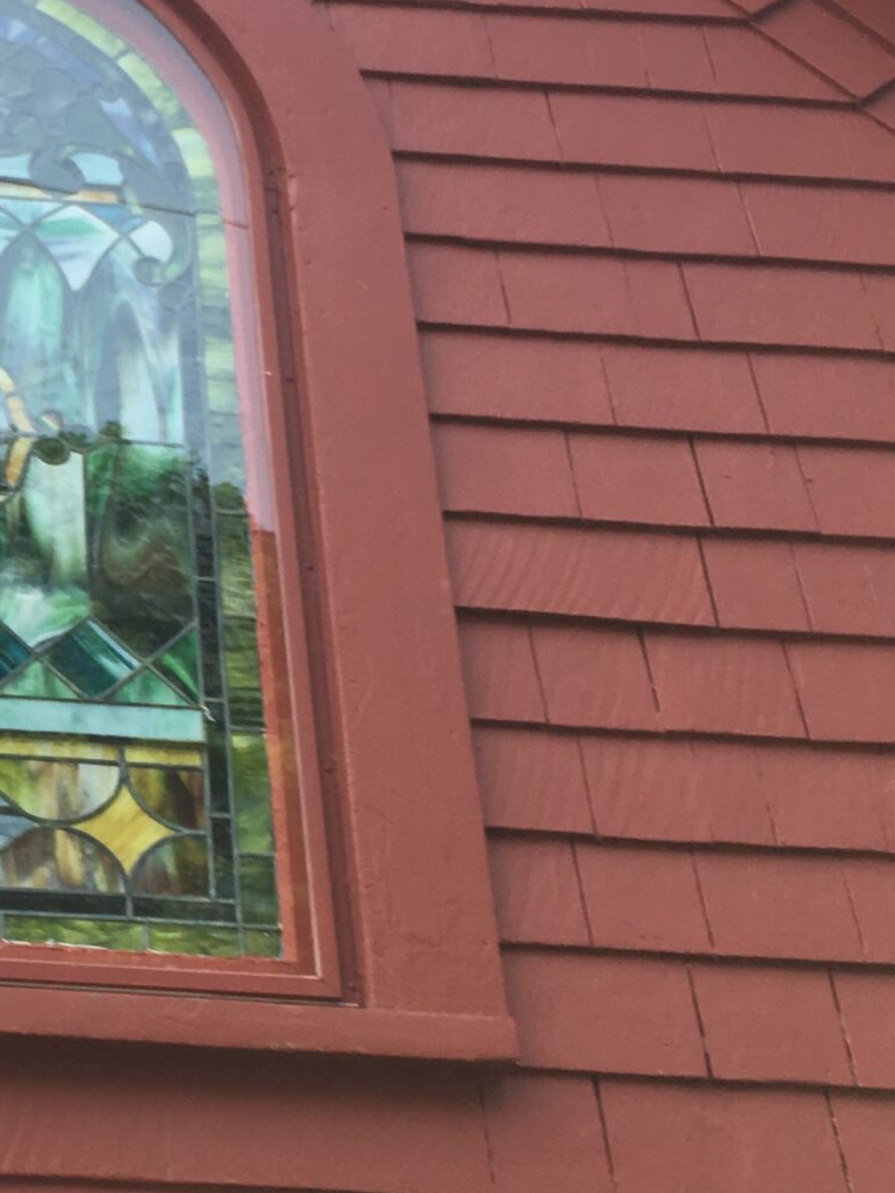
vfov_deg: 26.7
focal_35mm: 73
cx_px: -154
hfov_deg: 19.1
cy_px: 656
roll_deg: -0.9
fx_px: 2516
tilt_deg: +28.8
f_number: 2.2
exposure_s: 1/381
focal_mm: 4.15
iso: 25
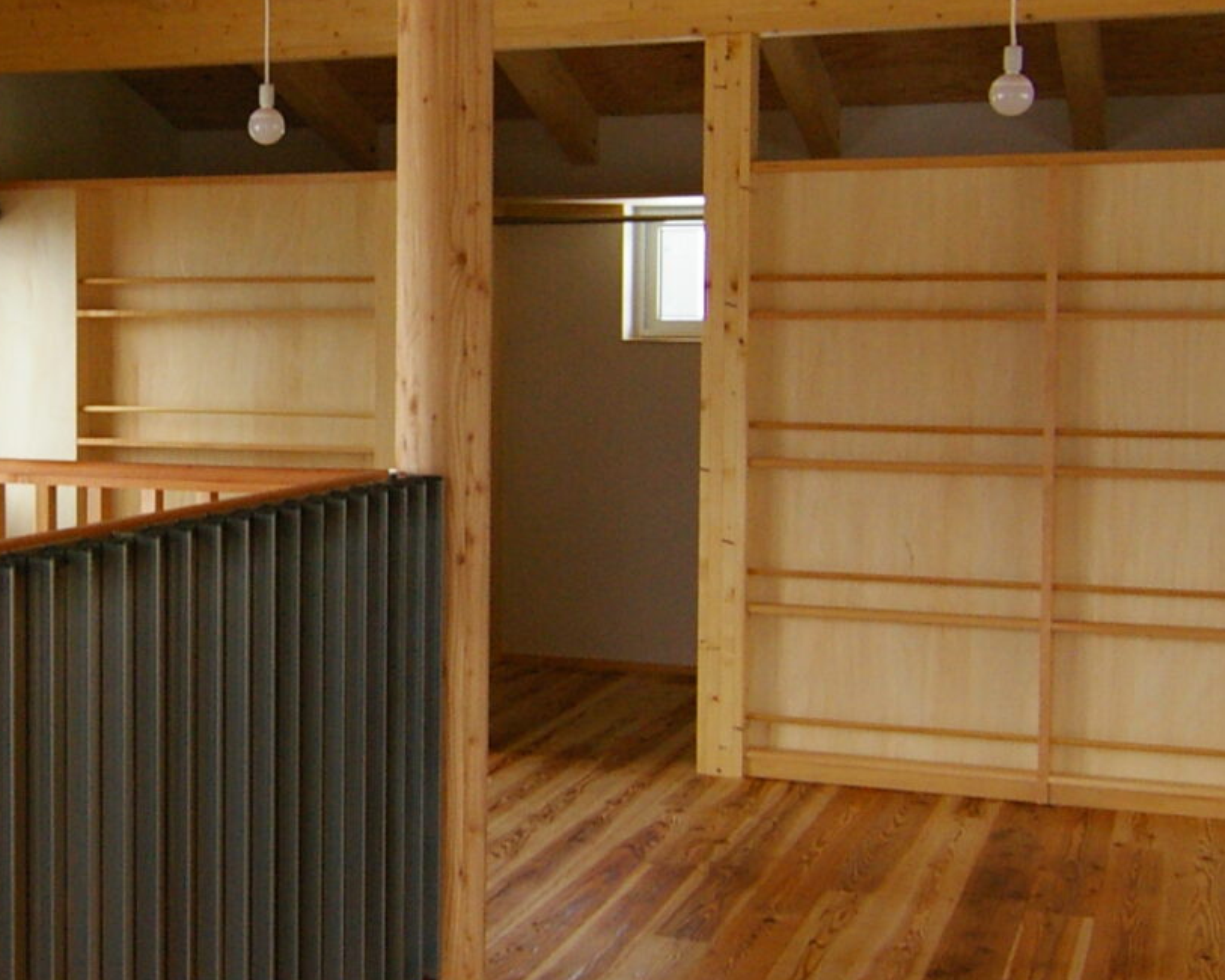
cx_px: 146
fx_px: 2247
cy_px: 434
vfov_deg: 24.6
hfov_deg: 29.4
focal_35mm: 62
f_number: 5.6
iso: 800
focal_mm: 14
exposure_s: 1/90
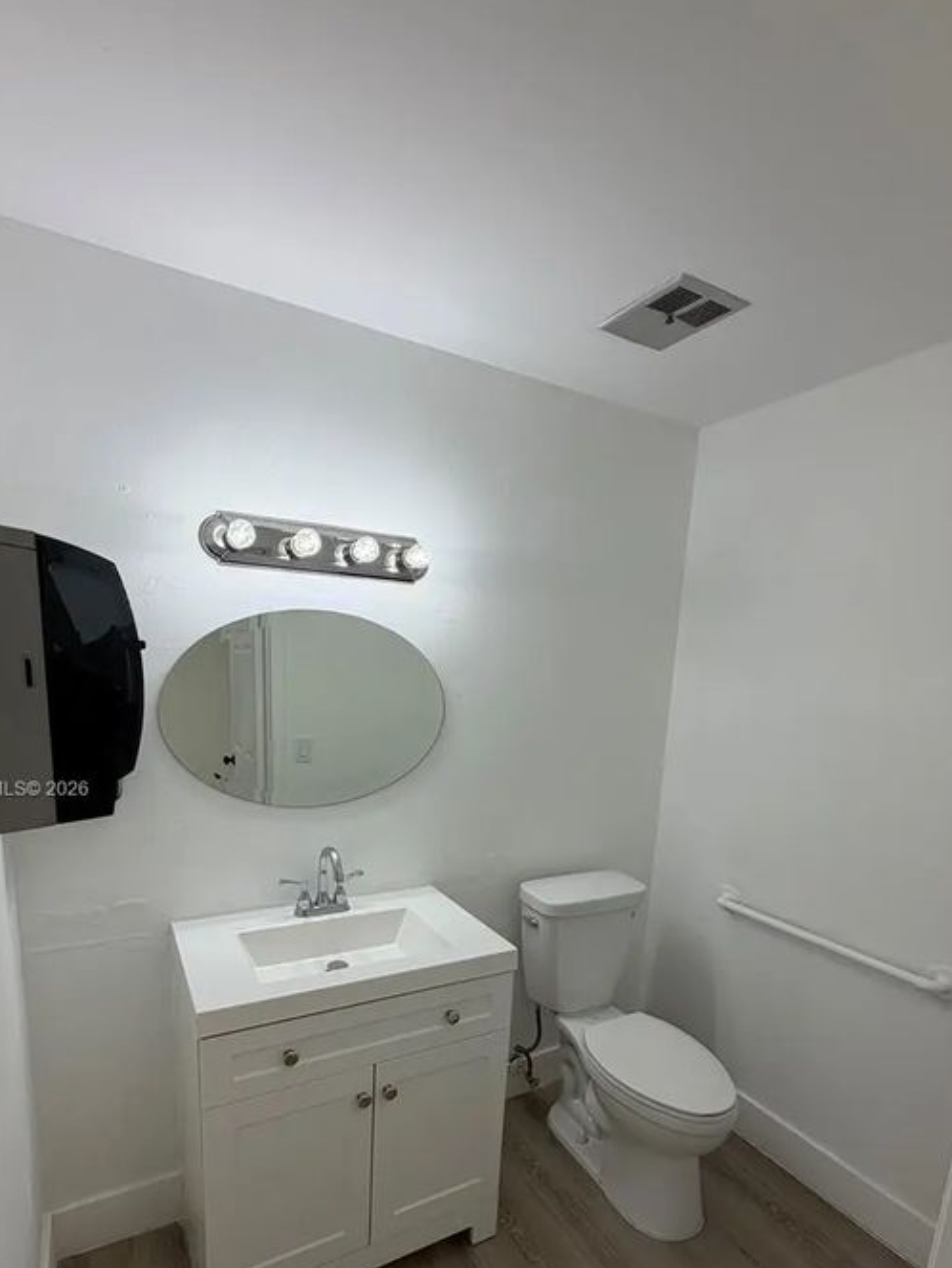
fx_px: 659
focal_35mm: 18
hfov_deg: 71.6
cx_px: 449
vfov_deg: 86.0
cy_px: 791
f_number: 2.2
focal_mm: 2.22
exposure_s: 1/120
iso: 50
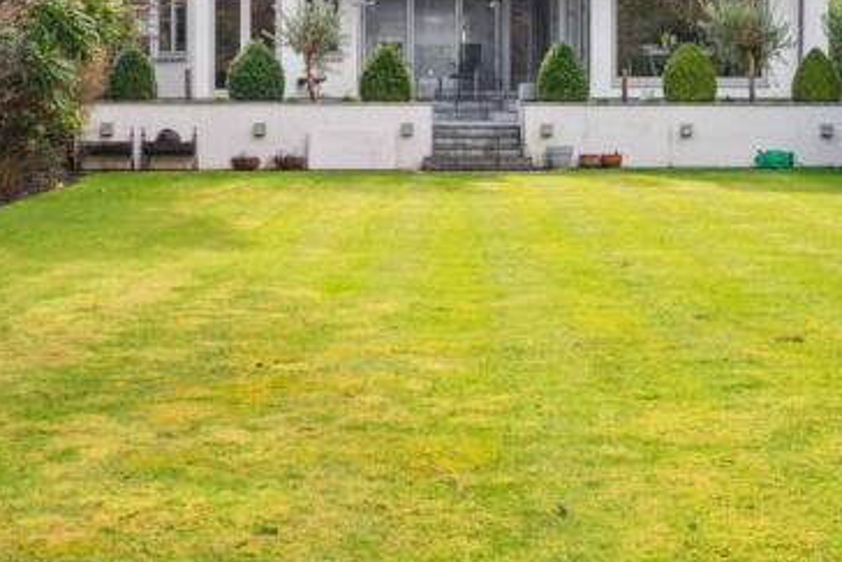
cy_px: 105
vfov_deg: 21.3
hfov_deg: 31.8
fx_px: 1474
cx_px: 489
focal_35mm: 63
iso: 640
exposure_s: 1/100
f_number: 11
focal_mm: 35
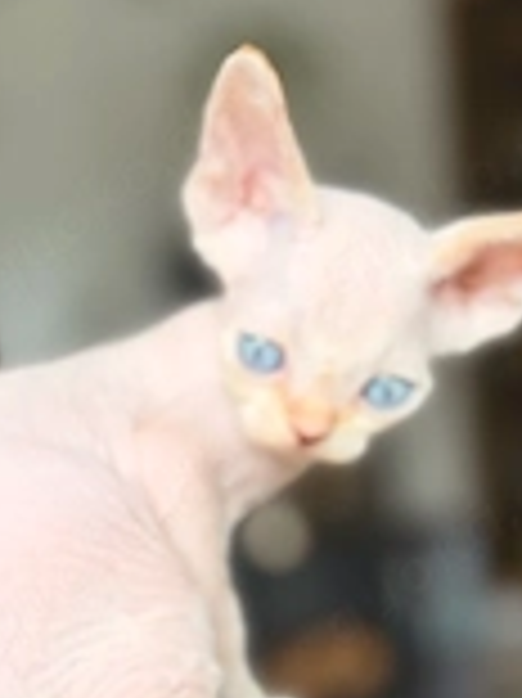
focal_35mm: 62
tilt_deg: -8.5
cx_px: 207
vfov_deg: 30.2
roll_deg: +4.8
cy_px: 594
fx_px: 1248
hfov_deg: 23.6
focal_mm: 6.76
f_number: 1.78
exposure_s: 1/121
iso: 80
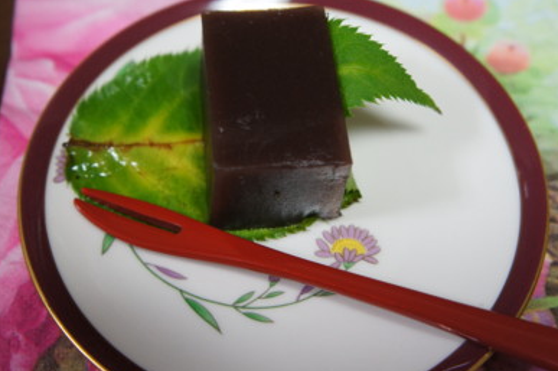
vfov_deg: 26.6
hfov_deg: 39.2
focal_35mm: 51
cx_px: 265
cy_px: 175
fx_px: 783
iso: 1600
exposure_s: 1/80
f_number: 4
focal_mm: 29
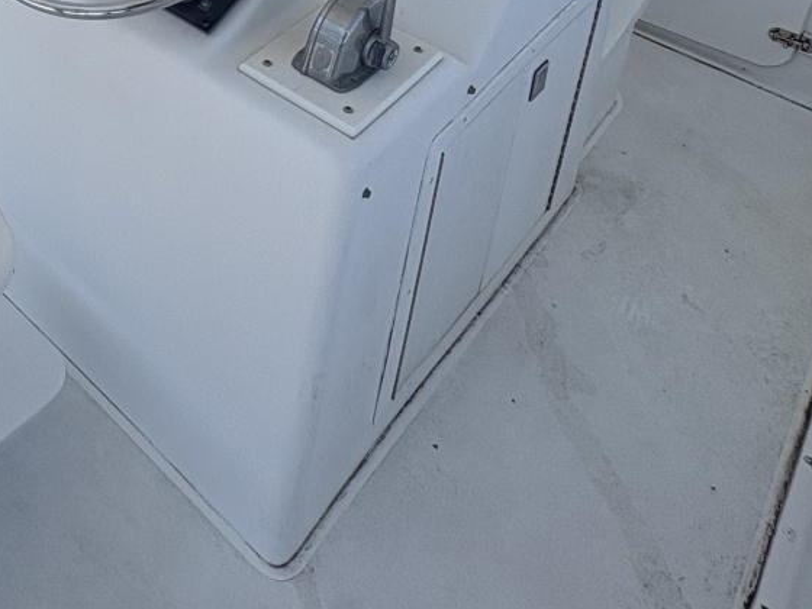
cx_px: 38
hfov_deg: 41.8
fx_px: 938
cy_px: -190
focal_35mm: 40
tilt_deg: -22.0
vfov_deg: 29.0
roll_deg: -0.3
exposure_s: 1/1832
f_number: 2.2
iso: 50
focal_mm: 2.22
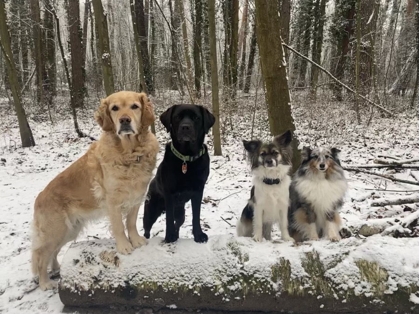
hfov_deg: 67.3
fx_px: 315
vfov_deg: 53.1
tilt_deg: -7.6
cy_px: 157
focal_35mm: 26
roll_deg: +0.8
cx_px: 210
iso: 40
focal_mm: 4.25
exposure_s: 1/122
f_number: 1.8
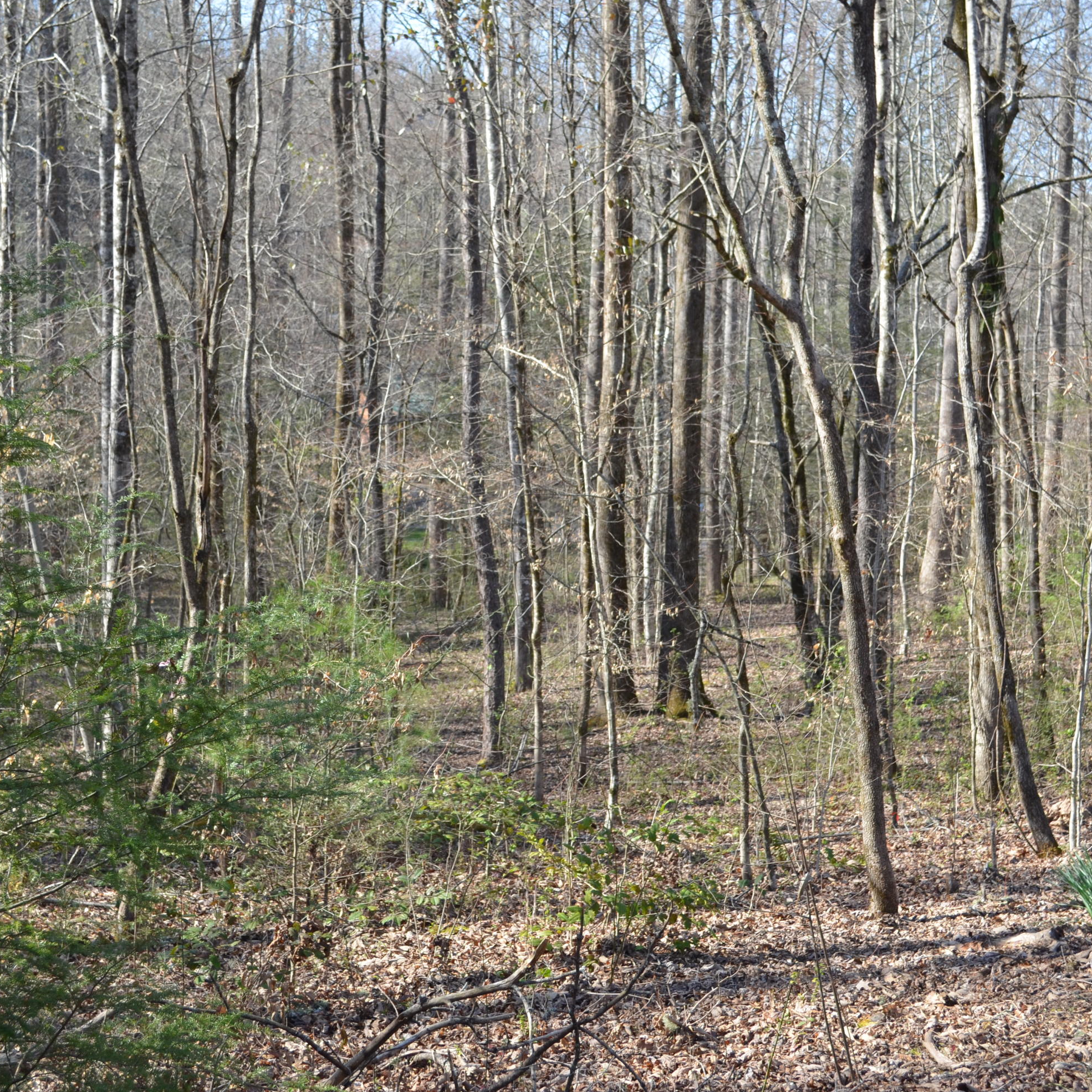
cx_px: 534
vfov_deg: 27.7
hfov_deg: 27.7
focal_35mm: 62
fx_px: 2213
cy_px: 542
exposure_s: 1/250
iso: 250
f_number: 5.6
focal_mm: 32
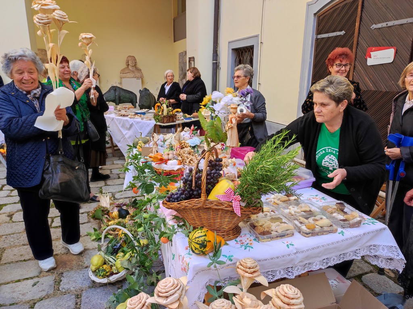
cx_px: 206
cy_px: 154
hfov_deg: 69.4
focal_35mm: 25
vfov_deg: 54.8
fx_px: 298
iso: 95
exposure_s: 1/100
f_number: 1.79
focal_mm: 4.7
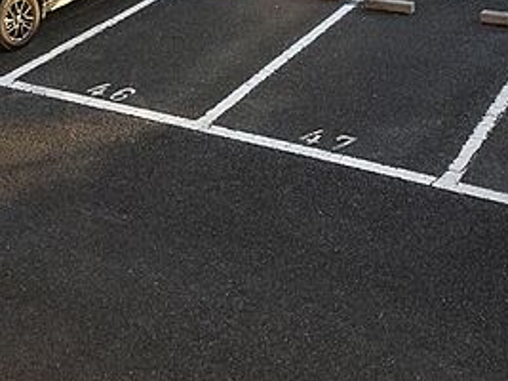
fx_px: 983
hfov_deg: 28.9
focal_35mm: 67
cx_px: 320
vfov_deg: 21.0
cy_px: -26
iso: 80
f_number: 3.5
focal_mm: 4.75
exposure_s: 1/125
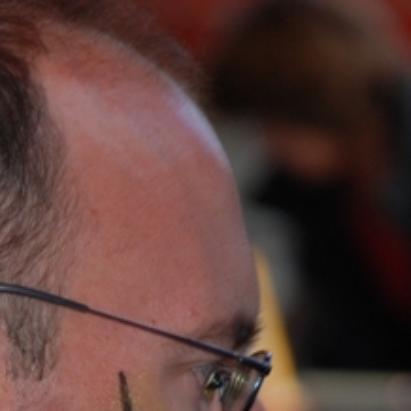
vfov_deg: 2.6
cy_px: 469
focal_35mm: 670
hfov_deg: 2.6
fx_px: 9000
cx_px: 45
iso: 200
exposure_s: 1/60
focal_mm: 112
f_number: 5.6
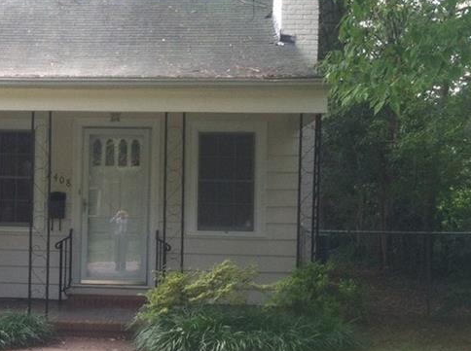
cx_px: 74
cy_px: 205
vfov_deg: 19.8
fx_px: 1005
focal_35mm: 74
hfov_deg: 25.8
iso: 100
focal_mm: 3.85
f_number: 2.8
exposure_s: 1/120
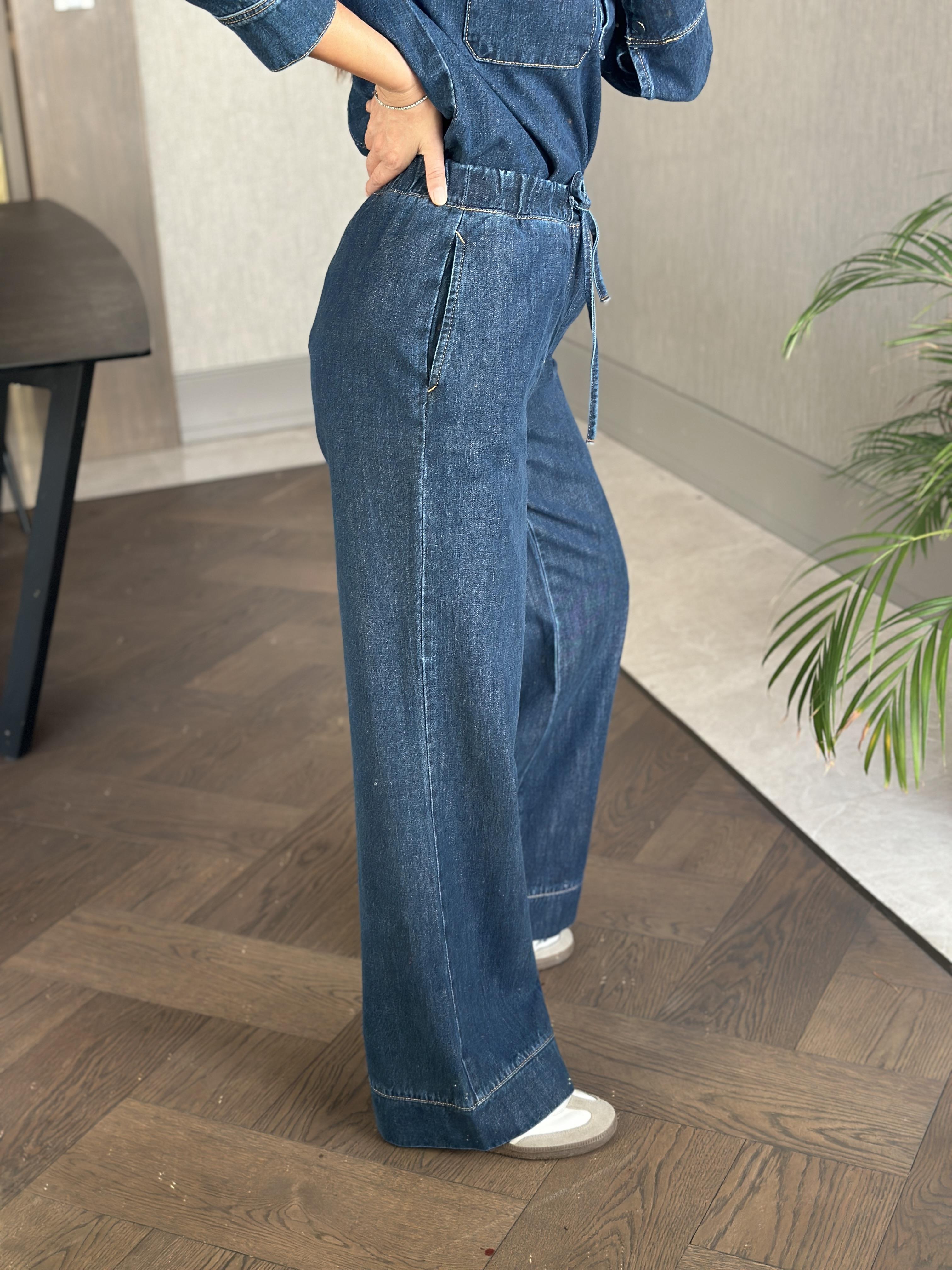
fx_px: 1760
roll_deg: +4.1
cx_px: 476
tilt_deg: -32.1
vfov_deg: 39.7
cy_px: 635
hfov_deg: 30.3
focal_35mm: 48
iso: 250
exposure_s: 1/60
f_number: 1.78
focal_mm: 6.86
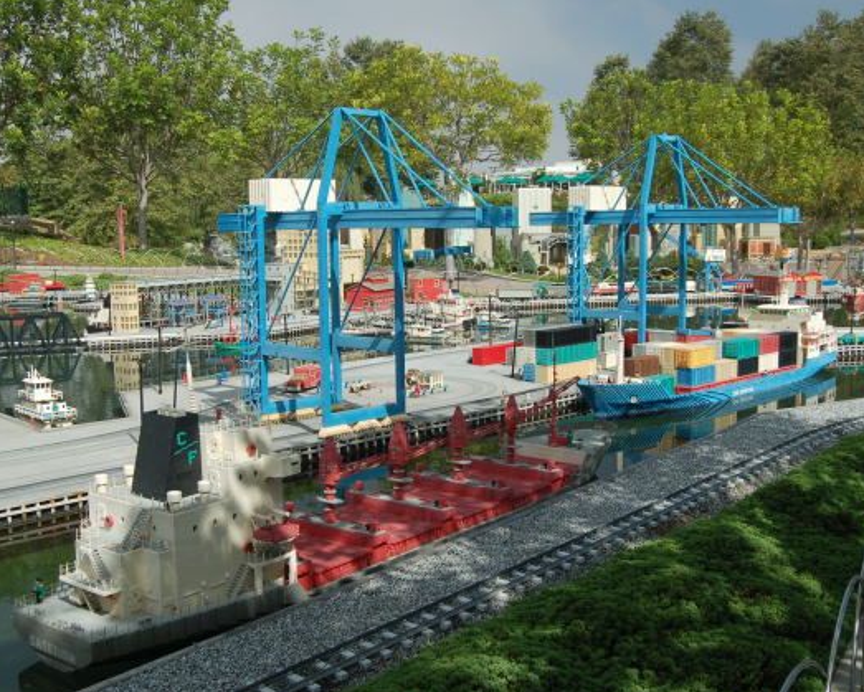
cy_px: 350
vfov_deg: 37.7
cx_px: 393
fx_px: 1013
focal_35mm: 40
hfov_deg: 46.2
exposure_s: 1/200
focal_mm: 23
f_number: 7.1
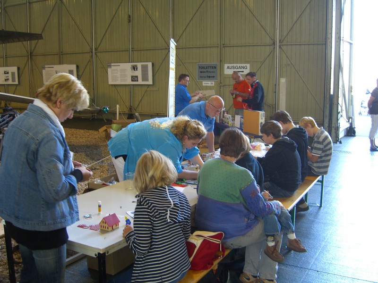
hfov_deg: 49.0
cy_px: 142
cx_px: 189
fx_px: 415
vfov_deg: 37.7
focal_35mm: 38
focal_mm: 7.9
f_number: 2.8
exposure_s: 1/30
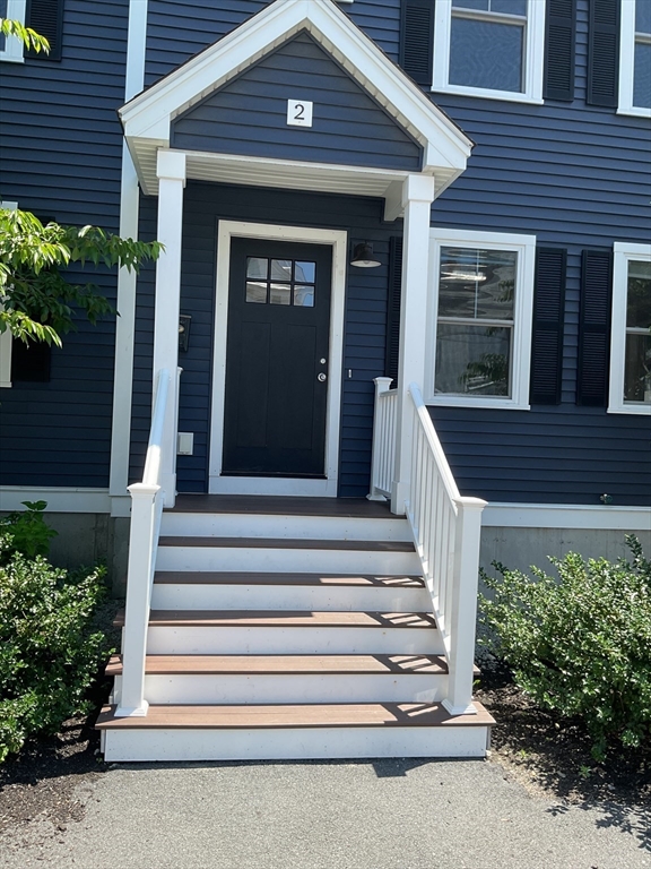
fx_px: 727
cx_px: 326
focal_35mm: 29
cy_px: 434
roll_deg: -2.2
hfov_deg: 48.2
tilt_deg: -0.7
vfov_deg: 61.7
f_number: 1.8
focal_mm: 3
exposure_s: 1/759
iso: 16
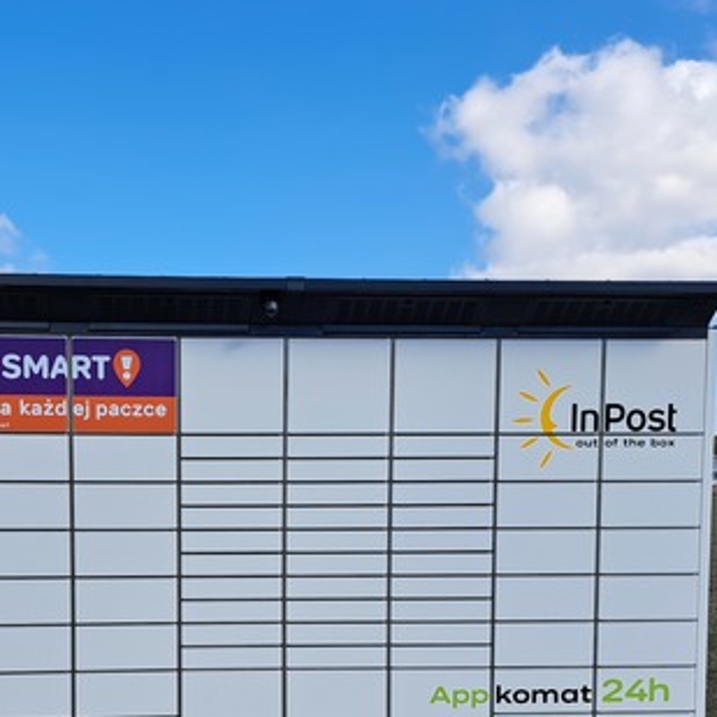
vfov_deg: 34.1
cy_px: 588
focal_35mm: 48
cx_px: 162
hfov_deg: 34.5
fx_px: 1125
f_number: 1.8
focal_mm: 5.23
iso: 50
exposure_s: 1/771
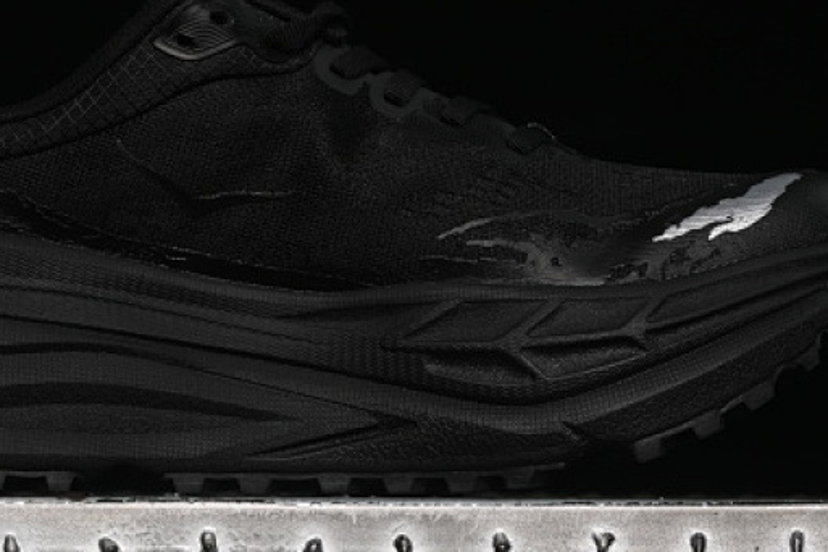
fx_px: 3634
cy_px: 139
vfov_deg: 8.7
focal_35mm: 158
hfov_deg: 13.0
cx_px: 260
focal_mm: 50
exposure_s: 1/50
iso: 160
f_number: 6.3
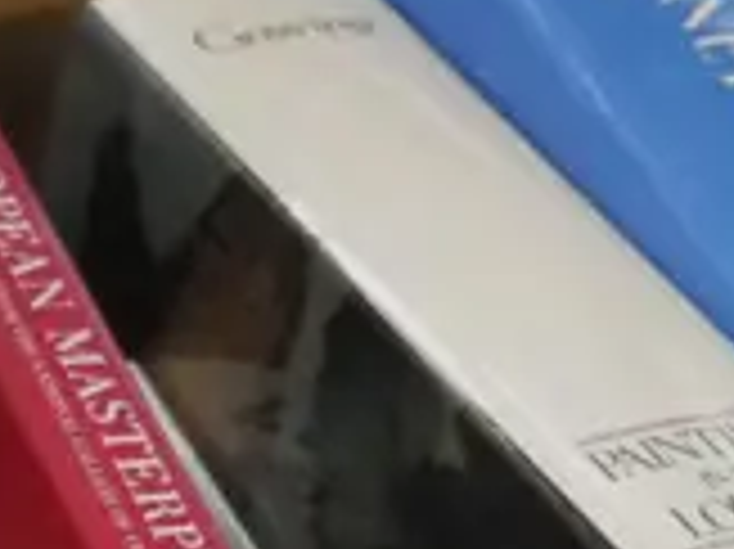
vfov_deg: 5.7
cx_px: -113
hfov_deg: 7.8
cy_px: 1339
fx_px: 5339
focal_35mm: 252
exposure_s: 1/60
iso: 3200
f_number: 4.4
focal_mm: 20
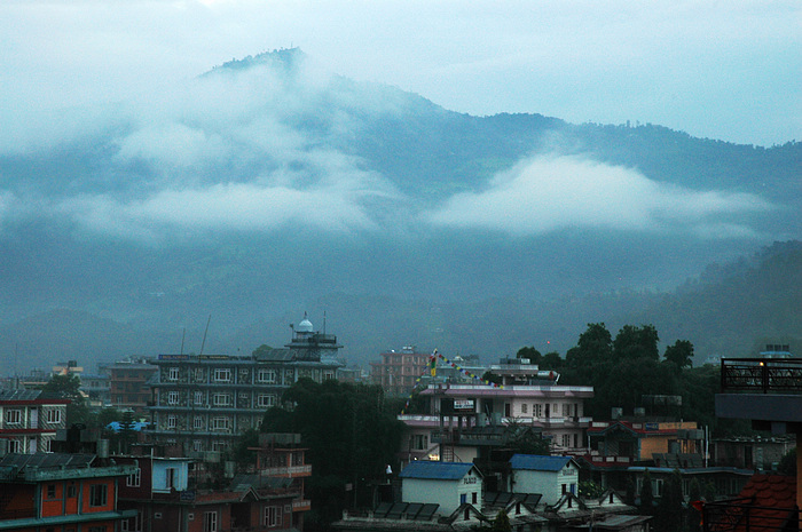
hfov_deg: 24.2
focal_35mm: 84
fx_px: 1869
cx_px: 401
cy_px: 266
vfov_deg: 16.2
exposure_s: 1/6
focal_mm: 56
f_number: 16
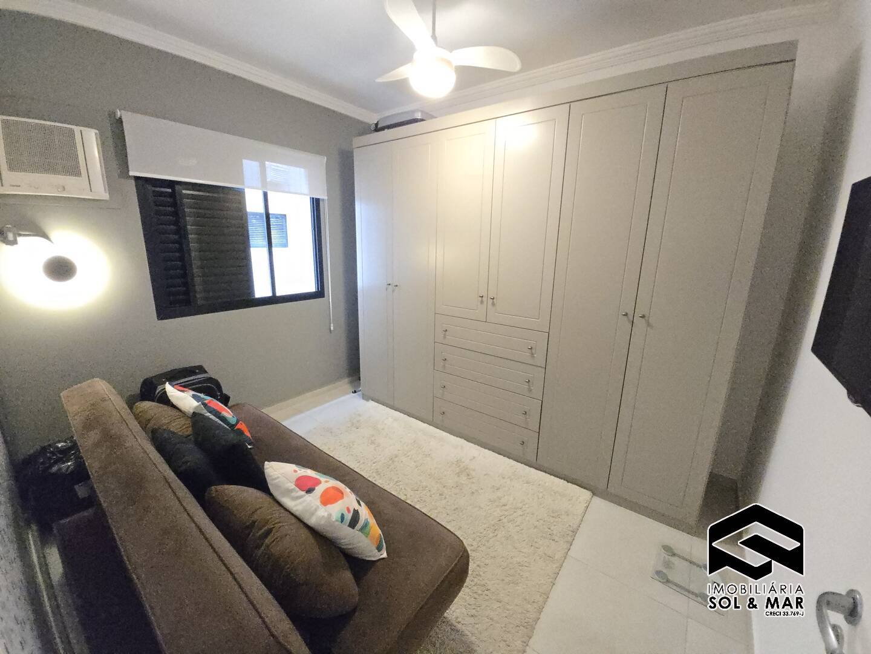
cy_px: 327
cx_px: 436
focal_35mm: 13
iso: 1000
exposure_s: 1/60
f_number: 2.2
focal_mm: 1.7
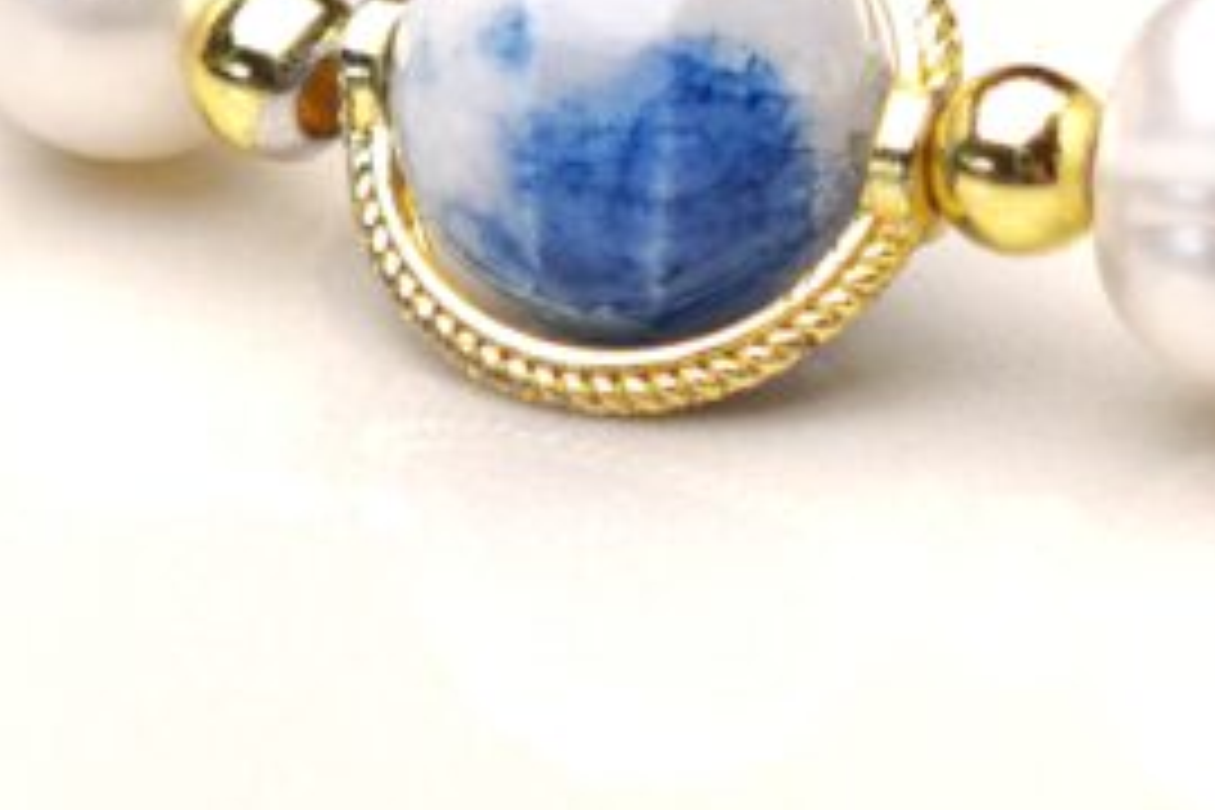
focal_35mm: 308
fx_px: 10394
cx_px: 666
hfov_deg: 6.7
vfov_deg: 4.5
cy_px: -68
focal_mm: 11.5
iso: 50
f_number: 1.8
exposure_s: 1/475
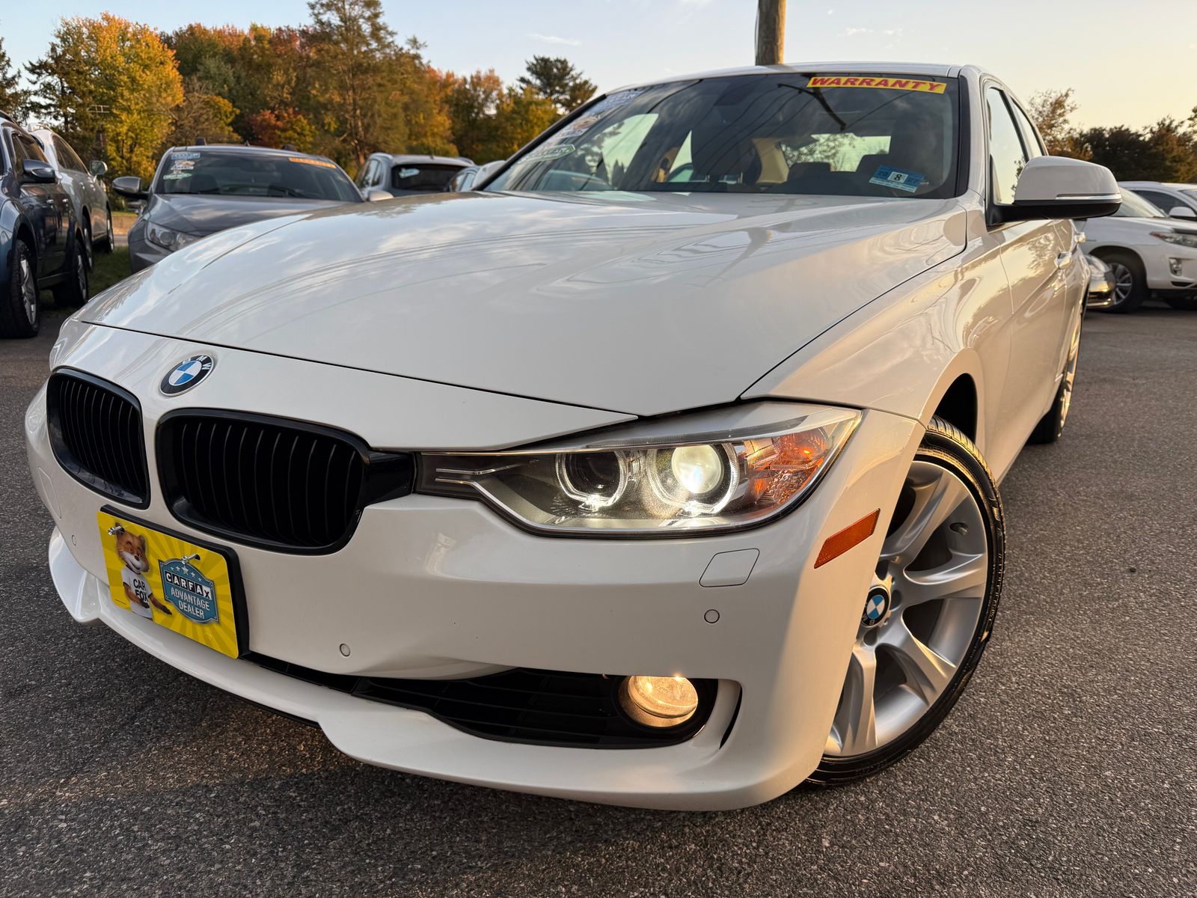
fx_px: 830
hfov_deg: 71.6
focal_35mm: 24
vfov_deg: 56.8
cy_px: 449
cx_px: 598
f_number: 1.78
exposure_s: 1/1139
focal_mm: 6.76
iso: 80
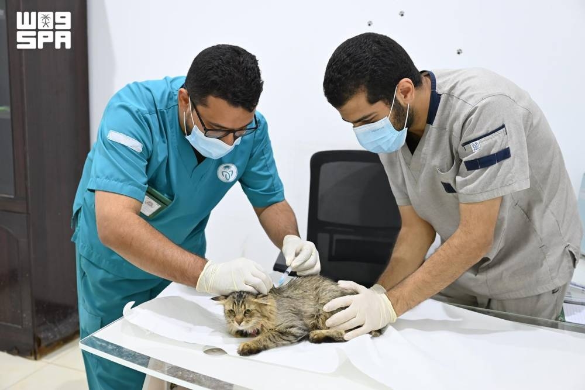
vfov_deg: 36.0
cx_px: 292
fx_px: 601
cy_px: 195
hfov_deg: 51.9
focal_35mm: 37
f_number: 3.5
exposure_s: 1/80
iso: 1250
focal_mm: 37
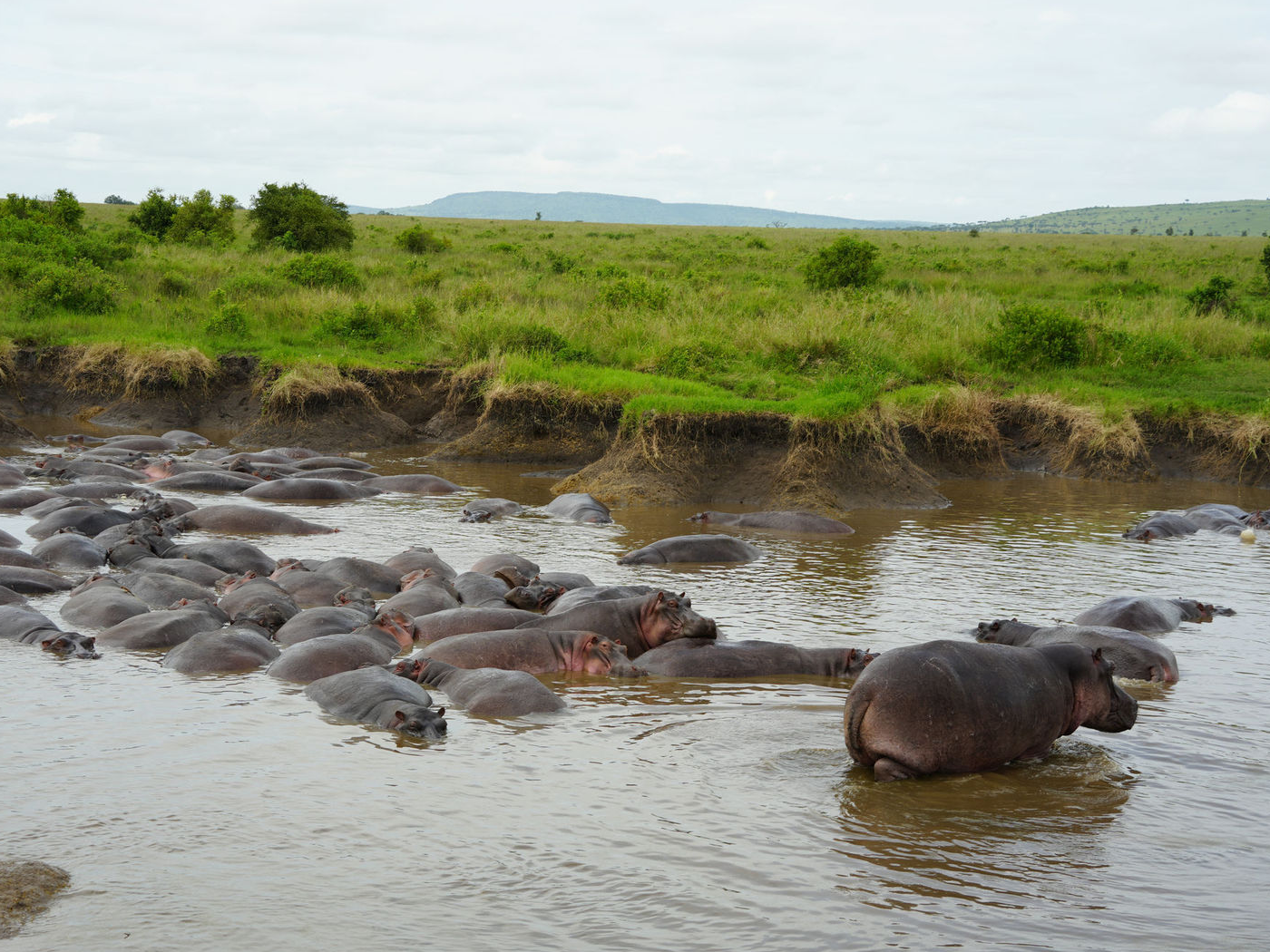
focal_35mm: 67
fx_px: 2458
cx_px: 570
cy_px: 480
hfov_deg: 29.0
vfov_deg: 21.9
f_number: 9
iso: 100
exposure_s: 1/125
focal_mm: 61
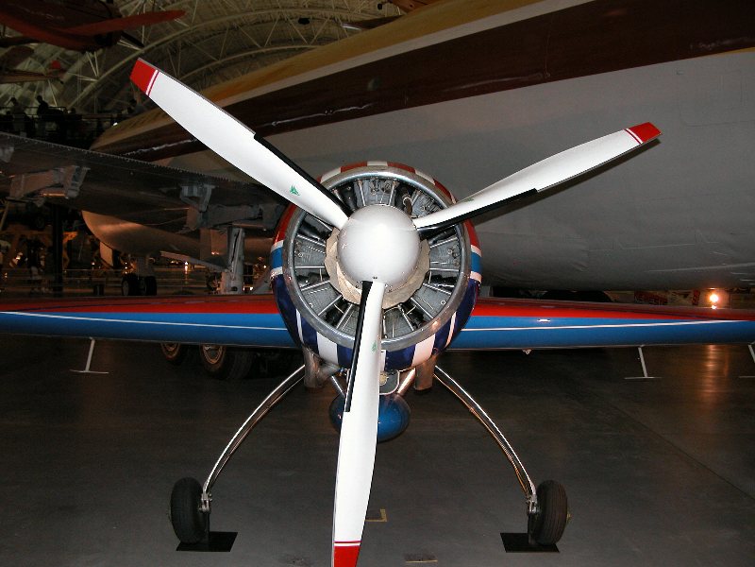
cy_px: 284
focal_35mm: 35
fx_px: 763
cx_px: 378
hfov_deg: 52.6
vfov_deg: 40.7
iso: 200
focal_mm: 8.9
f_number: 2.8
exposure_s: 1/60
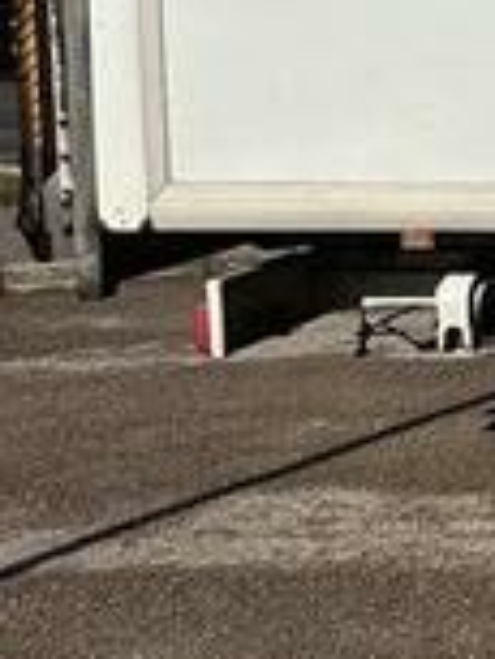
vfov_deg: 23.4
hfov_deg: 12.8
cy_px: 103
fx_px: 1561
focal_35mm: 82
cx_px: 1261
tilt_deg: -4.0
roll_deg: +1.2
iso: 50
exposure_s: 1/6897
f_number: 2.2
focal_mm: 2.22
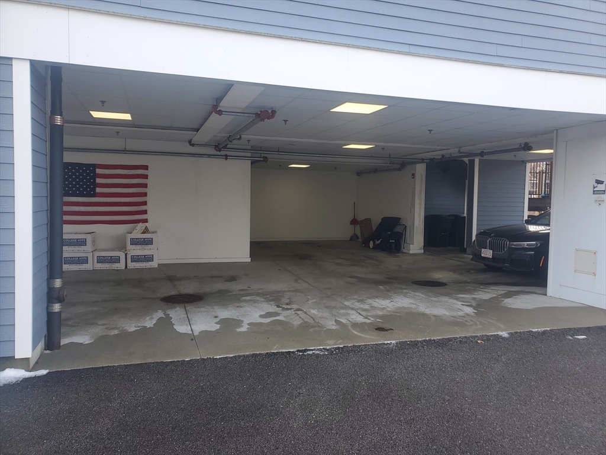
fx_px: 455
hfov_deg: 67.3
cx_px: 303
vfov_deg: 53.1
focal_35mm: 26
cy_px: 228
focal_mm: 4.3
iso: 50
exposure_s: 1/213
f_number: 2.4
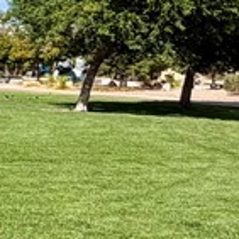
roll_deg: -1.0
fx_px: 703
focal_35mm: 90
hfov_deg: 14.9
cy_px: 7
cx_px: -270
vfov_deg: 18.8
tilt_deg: +3.4
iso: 20
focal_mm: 2.22
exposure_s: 1/985
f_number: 2.2
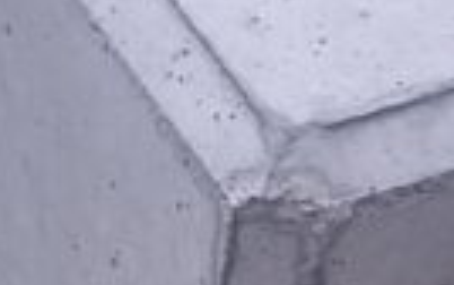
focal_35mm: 202
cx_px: 115
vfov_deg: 6.0
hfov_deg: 10.4
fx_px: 2501
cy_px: 855
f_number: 1.8
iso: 500
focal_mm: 4.65
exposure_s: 1/25
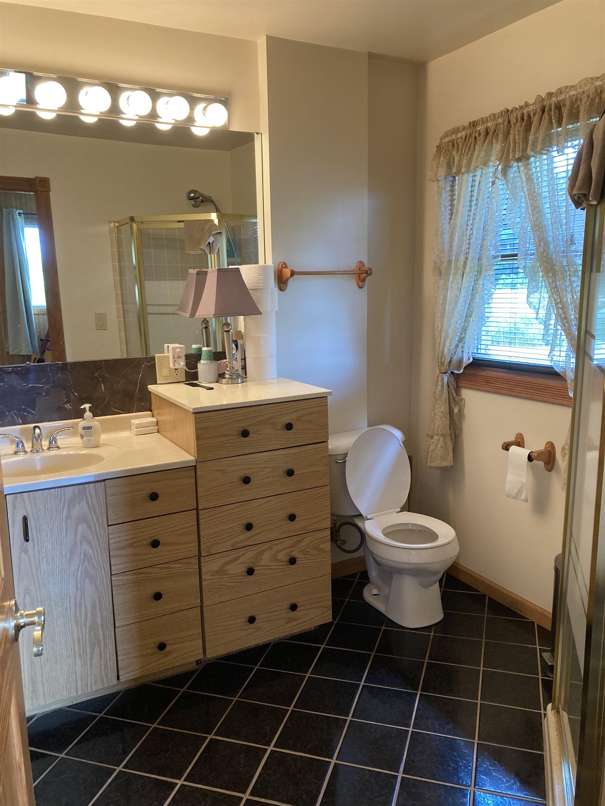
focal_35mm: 28
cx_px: 302
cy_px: 403
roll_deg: +1.2
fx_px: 652
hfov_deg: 49.7
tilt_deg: -8.8
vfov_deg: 63.4
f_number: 1.8
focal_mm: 3.99
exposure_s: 1/60
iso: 160
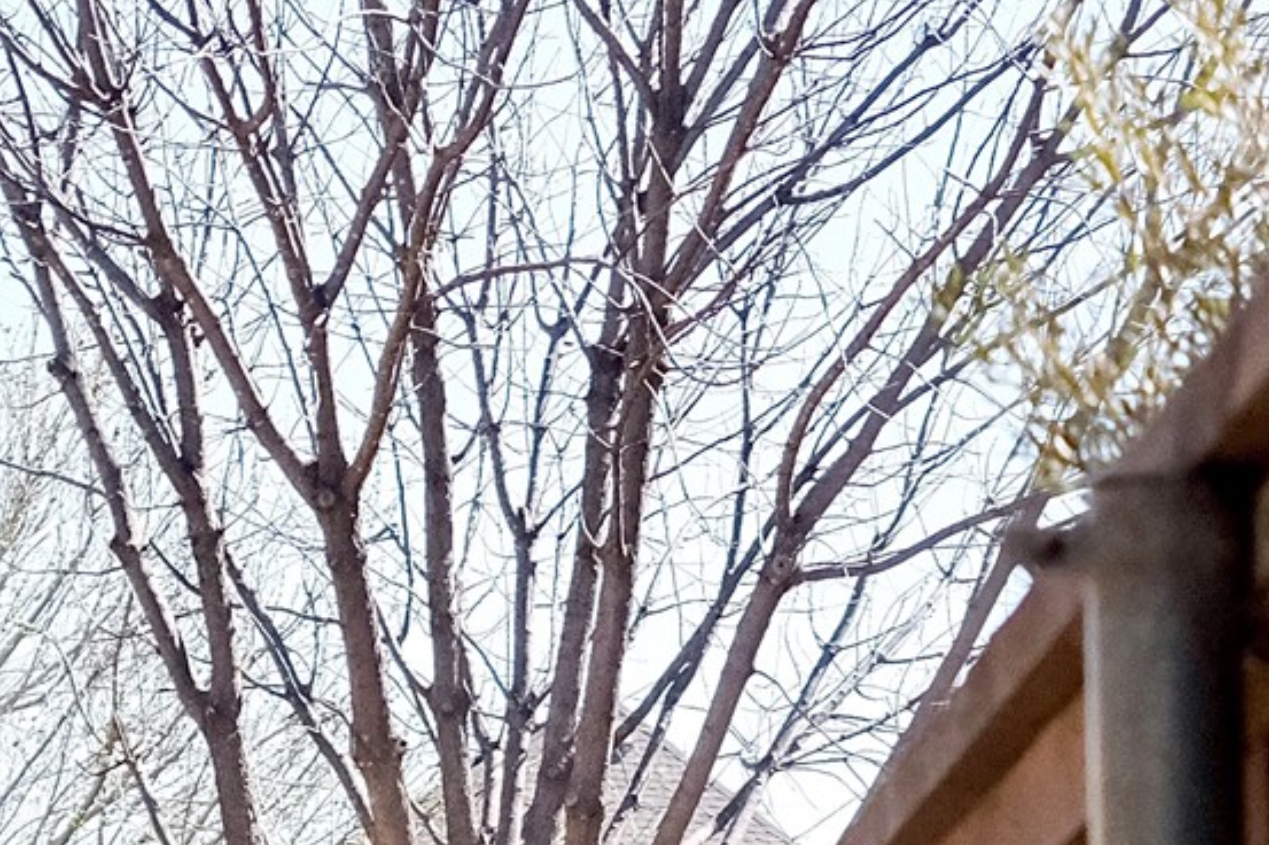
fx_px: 5672
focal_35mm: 161
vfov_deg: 8.2
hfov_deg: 12.7
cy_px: 1512
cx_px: 142
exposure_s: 1/22000
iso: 4000
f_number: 2.8
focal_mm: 27
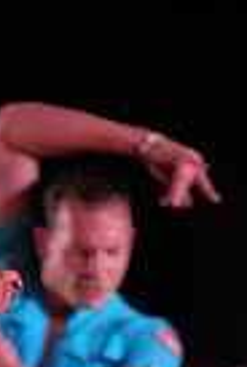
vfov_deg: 2.8
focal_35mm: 722
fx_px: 7393
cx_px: -82
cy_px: 705
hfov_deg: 1.9
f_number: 2.8
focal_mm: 171
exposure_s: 1/800
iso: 1600
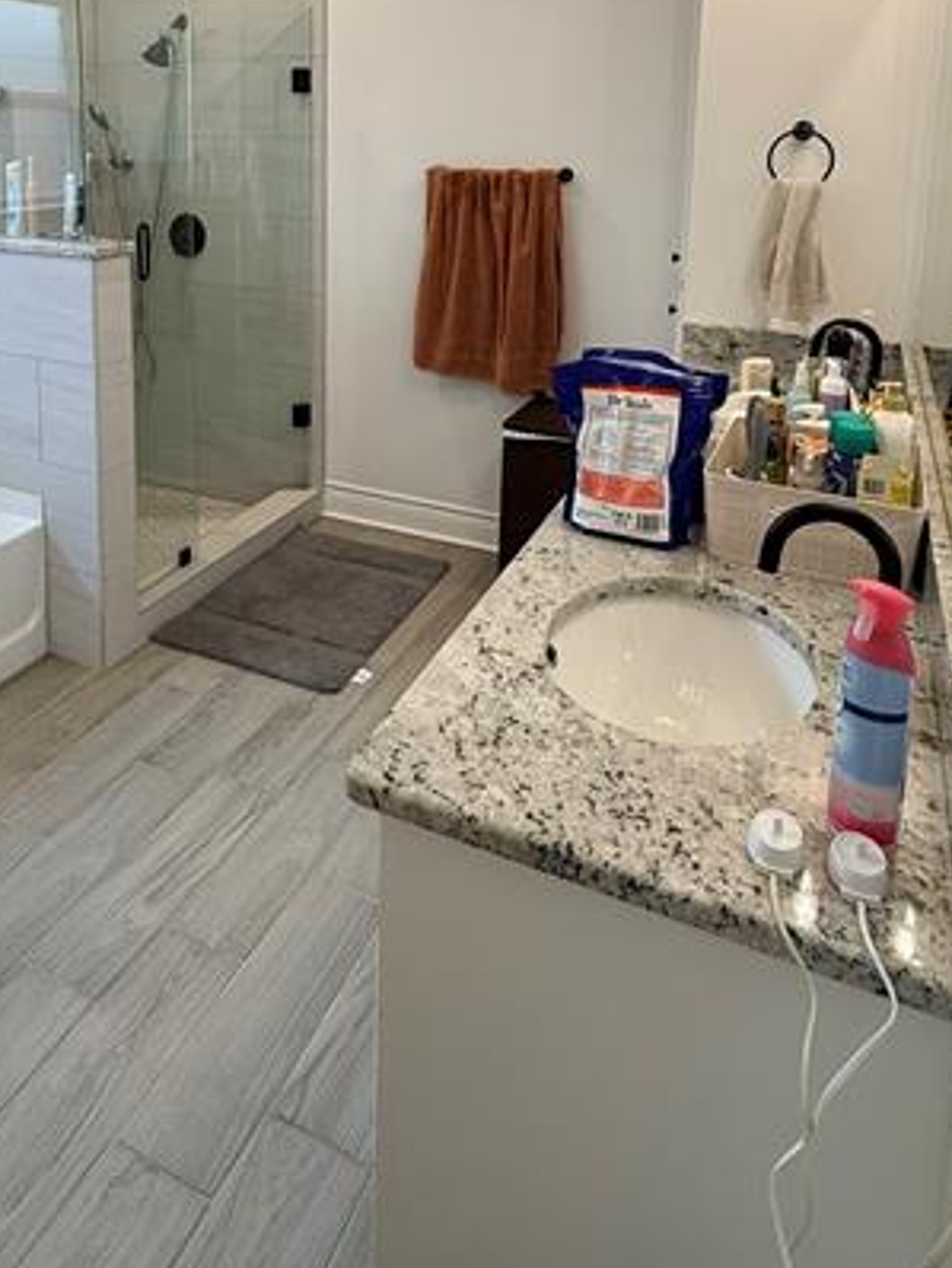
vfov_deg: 60.8
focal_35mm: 27
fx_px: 989
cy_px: 284
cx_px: 337
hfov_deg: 50.7
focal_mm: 2.22
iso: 125
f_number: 2.2
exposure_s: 1/120
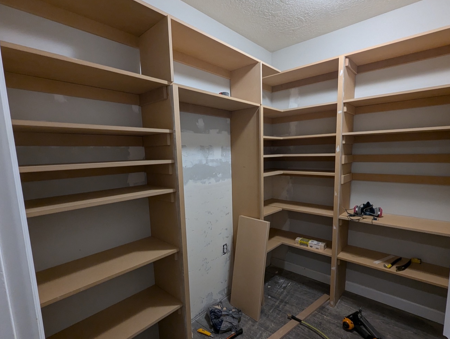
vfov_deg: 78.1
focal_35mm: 16
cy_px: 182
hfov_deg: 94.4
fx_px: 208
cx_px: 231
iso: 133
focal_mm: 1.95
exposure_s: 1/30
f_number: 2.2
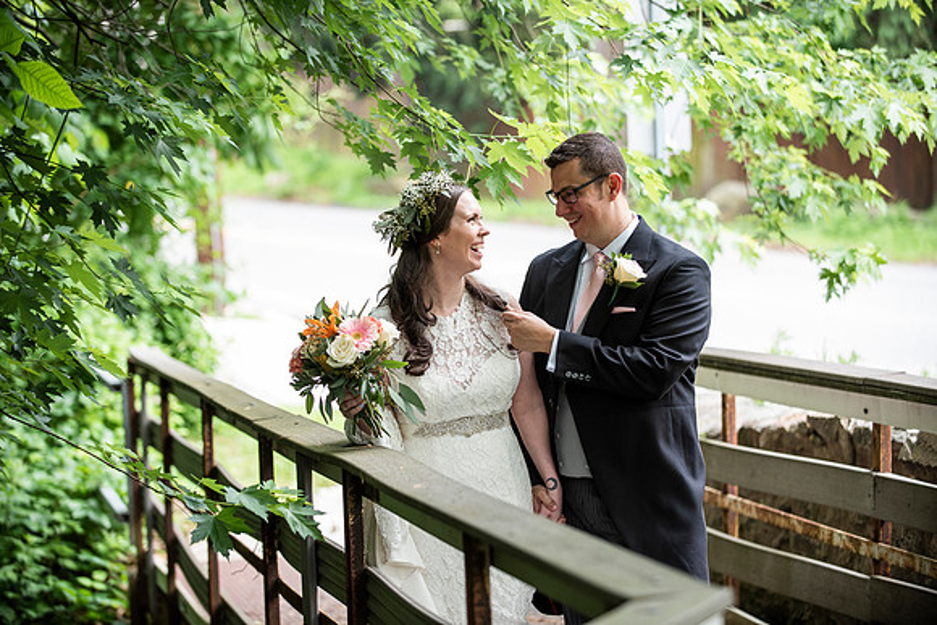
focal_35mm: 102
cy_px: 312
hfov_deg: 20.0
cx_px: 468
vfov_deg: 13.4
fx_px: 2655
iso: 640
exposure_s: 1/500
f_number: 2.8
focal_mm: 102
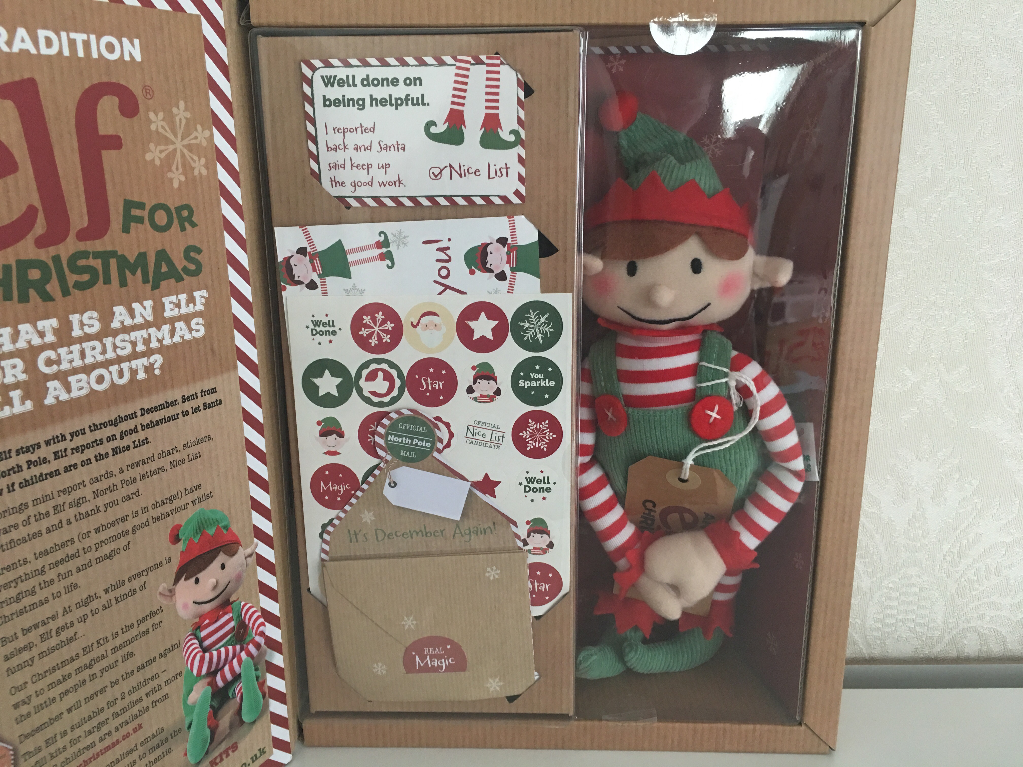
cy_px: 384
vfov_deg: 48.2
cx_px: 512
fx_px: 857
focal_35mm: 29
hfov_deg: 61.7
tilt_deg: -13.8
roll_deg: -0.4
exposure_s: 1/17
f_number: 2.2
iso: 80
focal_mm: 4.15
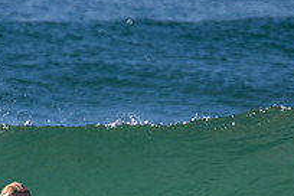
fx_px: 18602
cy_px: 272
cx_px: 19
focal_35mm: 2278
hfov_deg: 0.9
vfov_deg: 0.6
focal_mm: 800
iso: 1100
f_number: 11
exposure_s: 1/1600
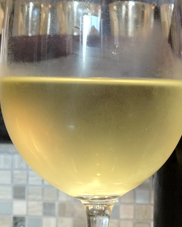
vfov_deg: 24.7
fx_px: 518
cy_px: 127
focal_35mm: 77
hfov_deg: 19.5
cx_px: 164
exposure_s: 1/20
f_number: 2.4
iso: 320
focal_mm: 4.28
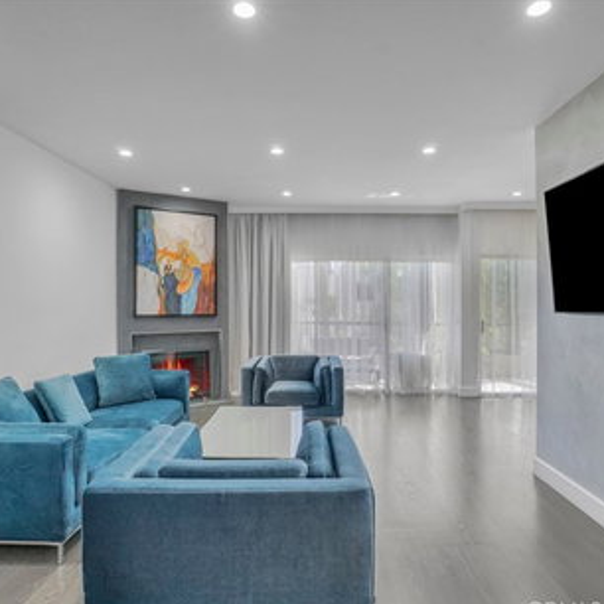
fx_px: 395
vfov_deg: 74.8
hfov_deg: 74.8
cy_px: 308
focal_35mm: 20
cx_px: 316
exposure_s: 1/30
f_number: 11
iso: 160
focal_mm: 10
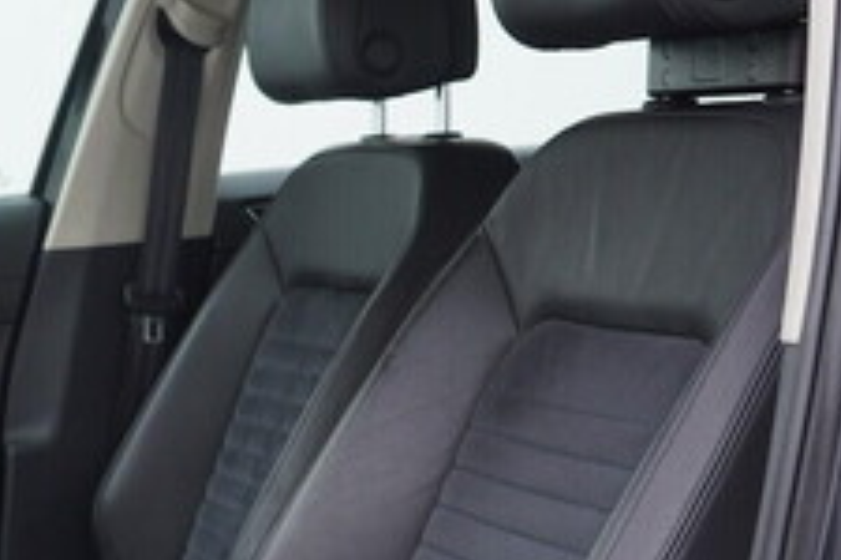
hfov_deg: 22.8
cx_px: 187
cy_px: 353
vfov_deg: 15.5
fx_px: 2056
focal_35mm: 88
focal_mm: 24
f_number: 3.2
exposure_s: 1/50
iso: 125
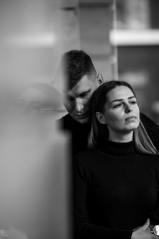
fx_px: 961
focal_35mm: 145
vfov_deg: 14.2
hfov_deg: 9.5
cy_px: 120
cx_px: 80
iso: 1250
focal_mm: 145
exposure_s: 1/200
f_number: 2.8
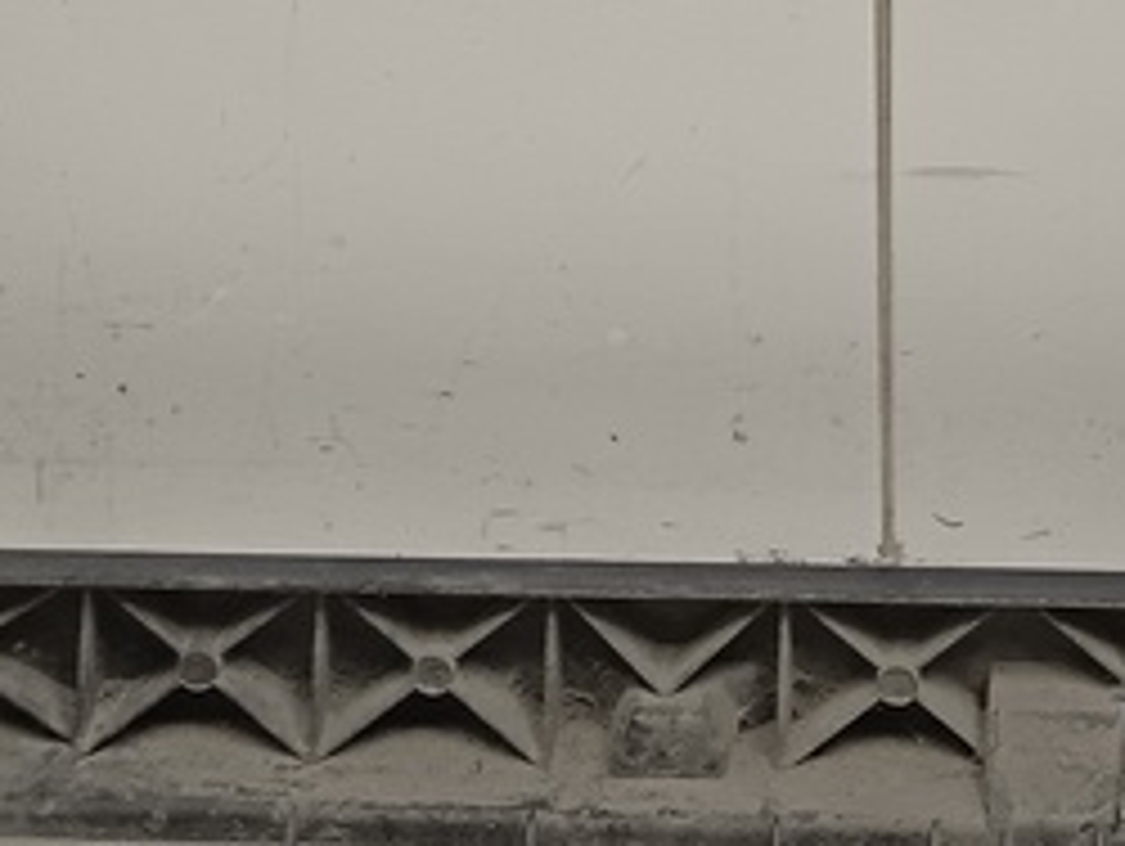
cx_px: 1148
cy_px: -810
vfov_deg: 10.0
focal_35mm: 138
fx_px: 4489
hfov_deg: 14.1
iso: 496
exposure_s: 1/120
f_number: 1.9
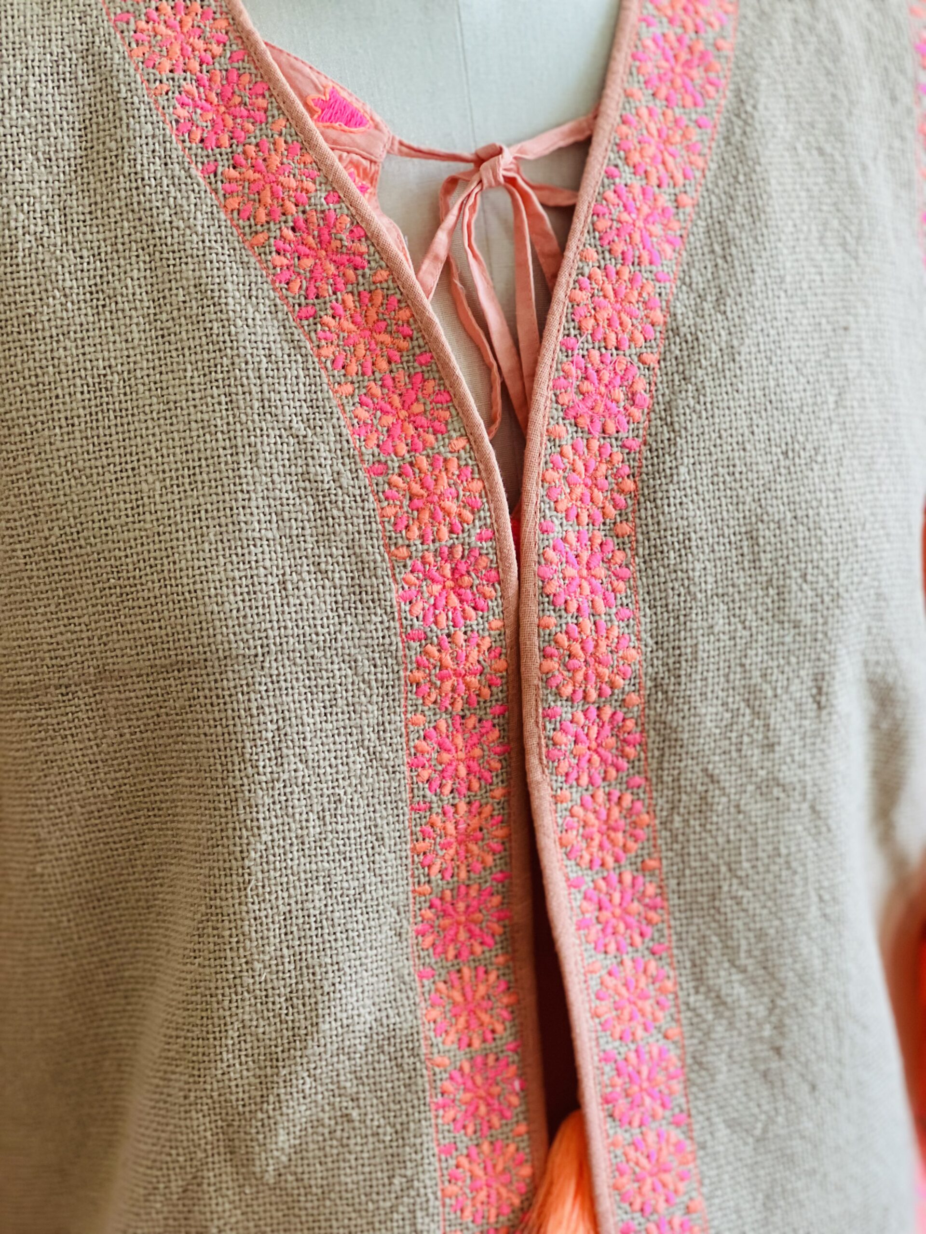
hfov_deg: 19.1
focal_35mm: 77
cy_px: 617
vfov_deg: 25.3
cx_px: 463
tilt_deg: -18.9
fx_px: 2746
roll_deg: +0.8
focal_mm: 9
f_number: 2.8
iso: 125
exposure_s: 1/33
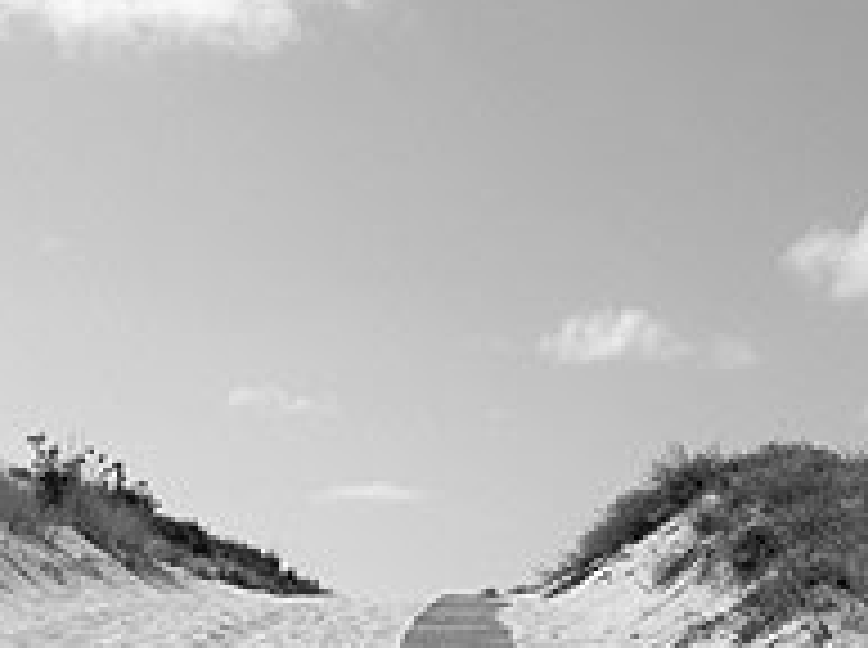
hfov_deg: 20.1
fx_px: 2453
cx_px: 414
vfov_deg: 14.9
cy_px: 585
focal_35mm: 98
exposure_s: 1/352
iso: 64
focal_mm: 7.4
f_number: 7.1
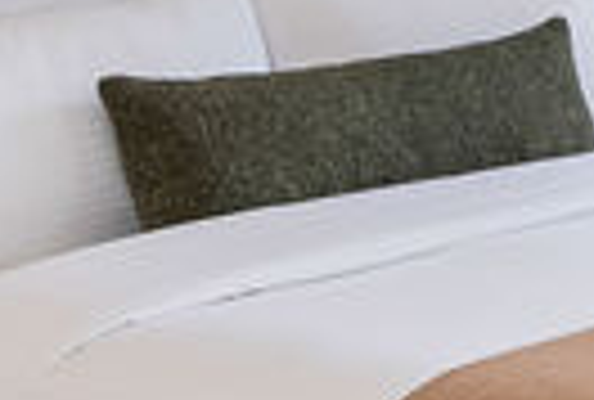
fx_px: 2434
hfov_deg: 12.8
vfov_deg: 9.2
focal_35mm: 147
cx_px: 1026
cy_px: -204
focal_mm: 19
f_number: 9
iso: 400
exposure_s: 1/30
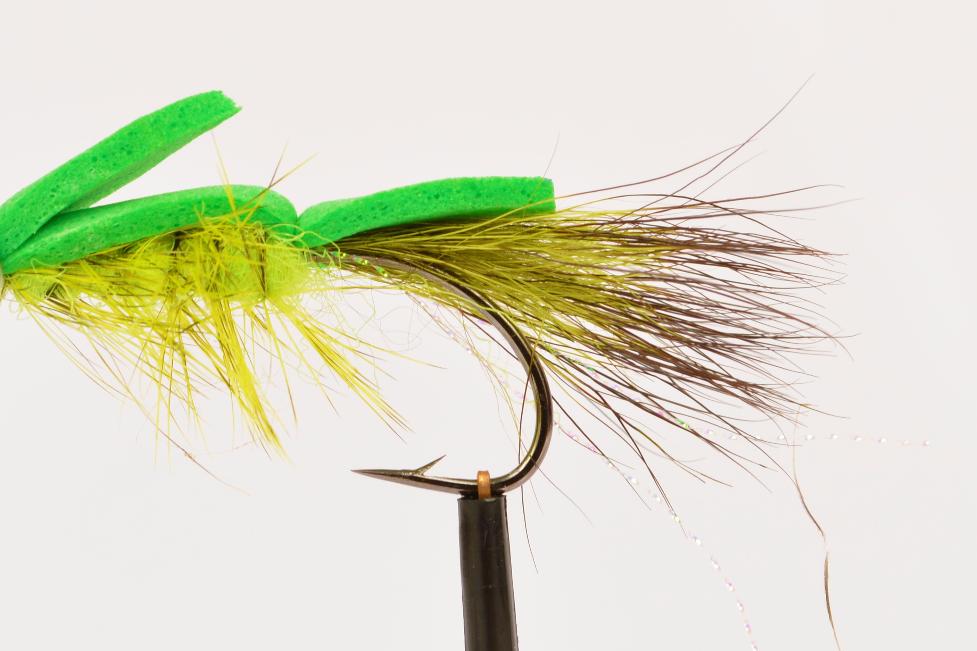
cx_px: 414
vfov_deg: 10.7
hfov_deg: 16.0
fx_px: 3473
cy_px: 185
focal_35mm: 128
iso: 100
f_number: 11
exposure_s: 1/25
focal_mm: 40
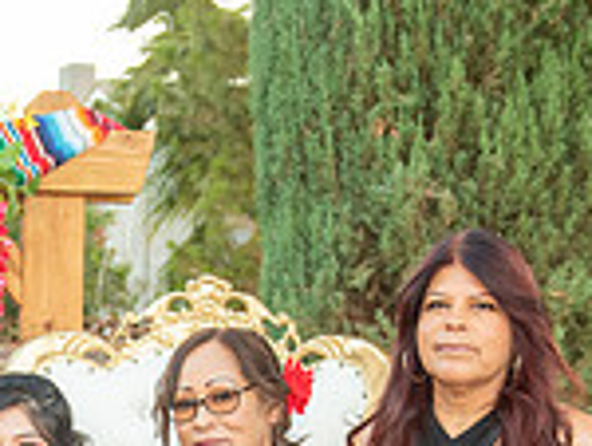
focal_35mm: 130
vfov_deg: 10.9
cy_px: 720
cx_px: 36
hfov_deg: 14.9
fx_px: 2227
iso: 400
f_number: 3.5
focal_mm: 35
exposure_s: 1/200
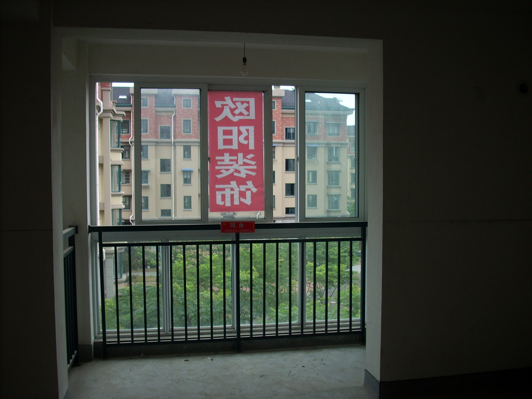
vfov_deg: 38.7
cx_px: 266
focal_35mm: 37
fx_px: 569
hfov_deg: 50.1
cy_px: 200
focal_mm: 6.2
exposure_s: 1/250
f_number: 2.8
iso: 64
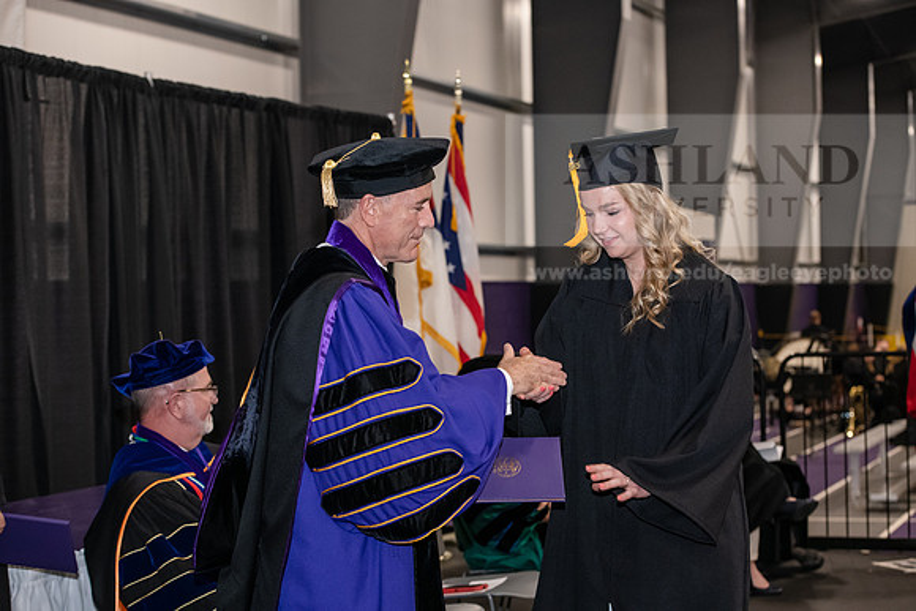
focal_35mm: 70
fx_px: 1781
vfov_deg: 19.5
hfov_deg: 28.8
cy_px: 306
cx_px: 458
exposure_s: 1/200
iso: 2500
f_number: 5
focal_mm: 70
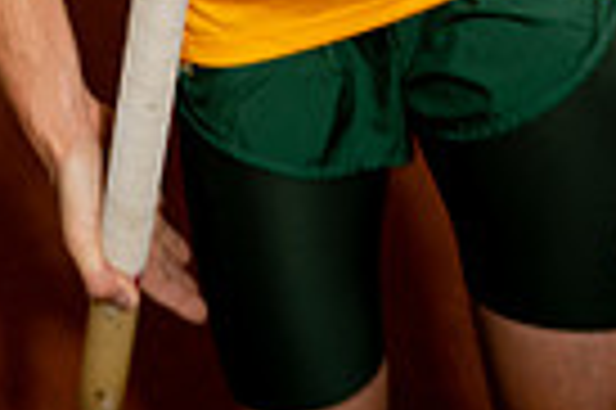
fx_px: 1401
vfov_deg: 13.1
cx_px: 153
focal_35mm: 82
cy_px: -532
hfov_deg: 24.5
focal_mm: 25
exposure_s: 1/250
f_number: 3.5
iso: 250
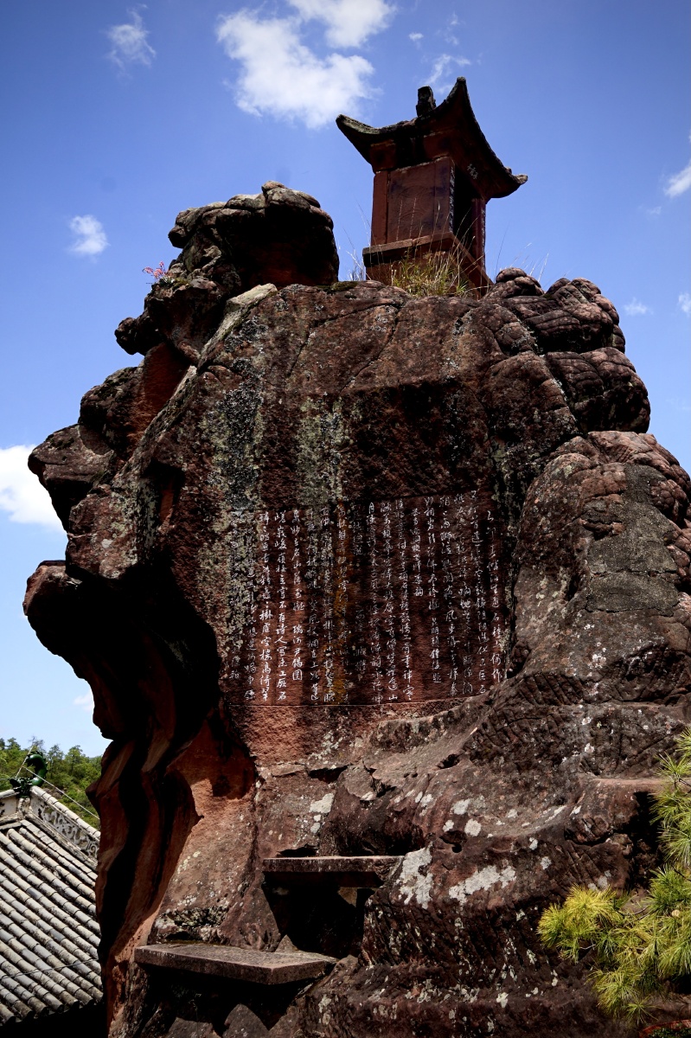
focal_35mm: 24
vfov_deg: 73.8
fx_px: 692
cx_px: 346
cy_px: 519
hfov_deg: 53.1
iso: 100
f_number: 9
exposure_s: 1/100
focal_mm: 24
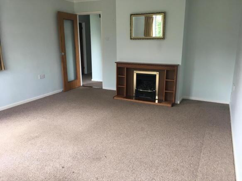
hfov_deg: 61.7
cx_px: 121
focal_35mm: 29
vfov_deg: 48.2
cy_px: 90
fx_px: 203
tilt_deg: -14.4
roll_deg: +0.8
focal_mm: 4.15
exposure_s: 1/33
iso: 32
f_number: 2.2
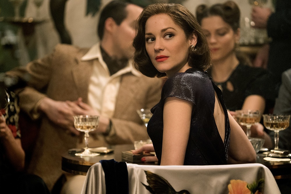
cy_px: 97
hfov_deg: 10.3
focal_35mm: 200
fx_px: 1617
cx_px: 146
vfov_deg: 6.9
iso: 6400
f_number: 4
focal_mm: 200
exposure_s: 1/160
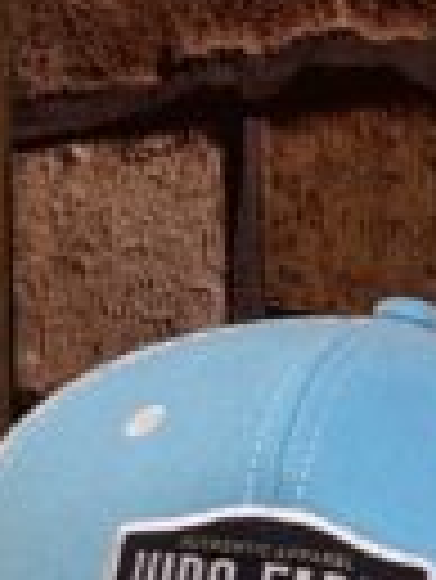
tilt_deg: -20.2
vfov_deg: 13.1
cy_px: 580
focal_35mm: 149
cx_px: 306
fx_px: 2498
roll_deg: +0.3
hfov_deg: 10.0
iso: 80
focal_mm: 6.76
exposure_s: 1/60
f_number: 1.78
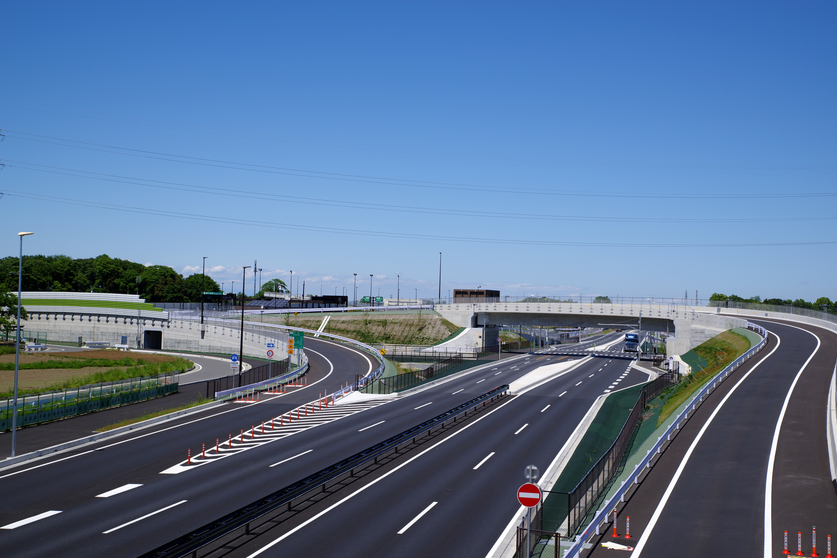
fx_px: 1139
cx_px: 420
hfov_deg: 40.3
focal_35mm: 49
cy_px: 281
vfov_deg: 27.5
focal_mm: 48
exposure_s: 1/320
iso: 100
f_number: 8
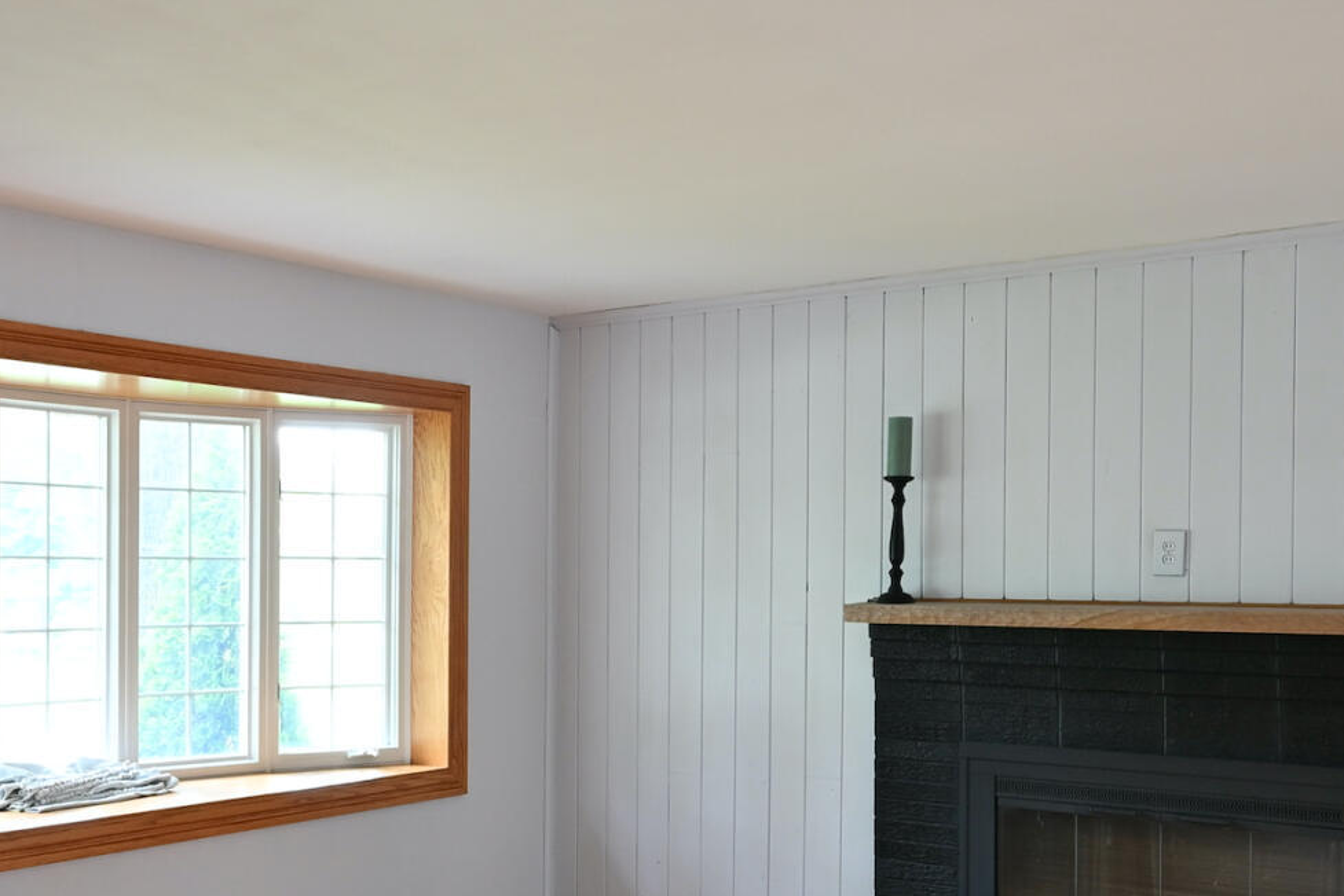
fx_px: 1606
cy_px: 583
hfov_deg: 43.4
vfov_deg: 31.0
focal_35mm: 43
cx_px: 281
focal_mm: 14
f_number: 5
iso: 720
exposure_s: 1/13
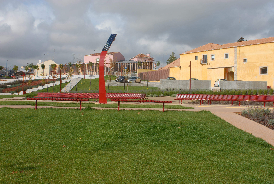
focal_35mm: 42
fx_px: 320
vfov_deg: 32.0
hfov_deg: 46.3
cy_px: 92
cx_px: 137
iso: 100
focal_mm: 28
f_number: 11
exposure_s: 1/160
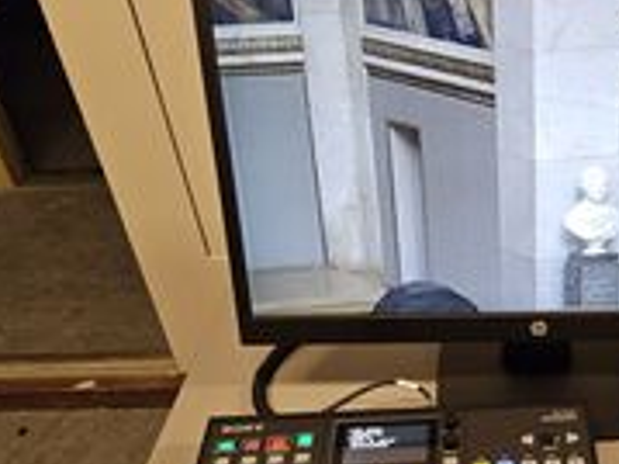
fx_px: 804
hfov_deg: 39.7
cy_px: 310
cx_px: 529
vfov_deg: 31.9
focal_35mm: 45
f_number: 1.8
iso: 640
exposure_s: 1/142
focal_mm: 5.4
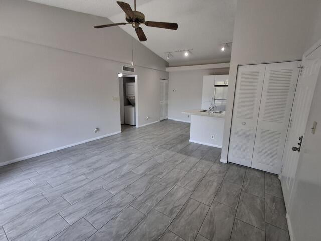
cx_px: 160
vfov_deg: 78.1
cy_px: 120
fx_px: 148
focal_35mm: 16
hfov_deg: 94.5
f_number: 2.2
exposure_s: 1/60
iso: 50
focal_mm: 1.64
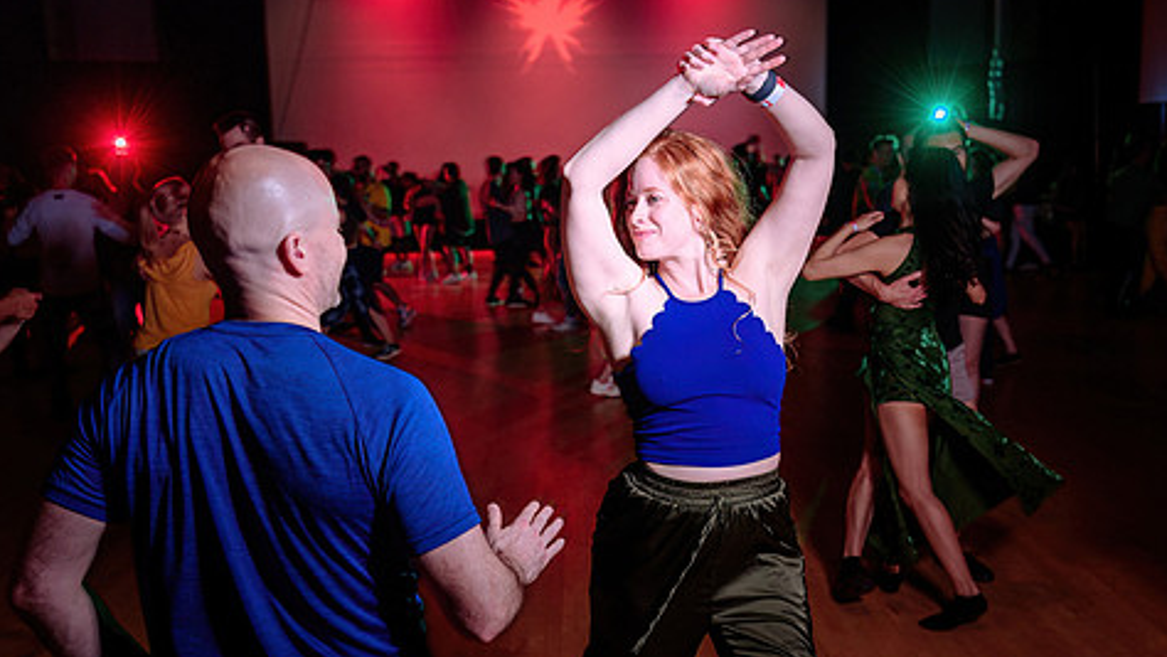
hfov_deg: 49.3
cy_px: 422
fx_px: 1269
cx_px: 628
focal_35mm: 41
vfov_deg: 28.9
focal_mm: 32
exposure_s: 1/60
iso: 1000
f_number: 2.8
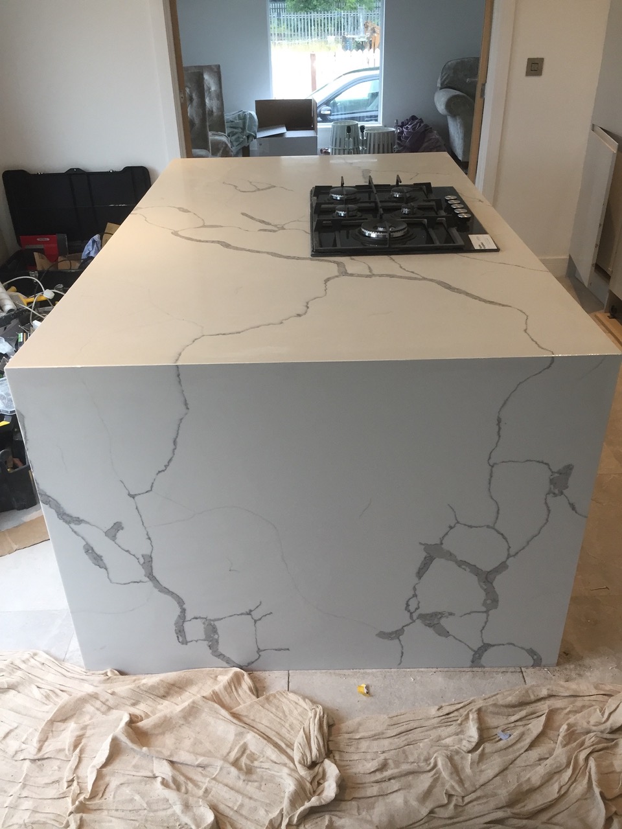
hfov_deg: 48.2
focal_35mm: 29
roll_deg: +3.3
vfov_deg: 61.7
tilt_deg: -29.5
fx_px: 695
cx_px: 311
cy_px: 414
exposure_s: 1/33
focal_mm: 4.15
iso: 50
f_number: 2.2
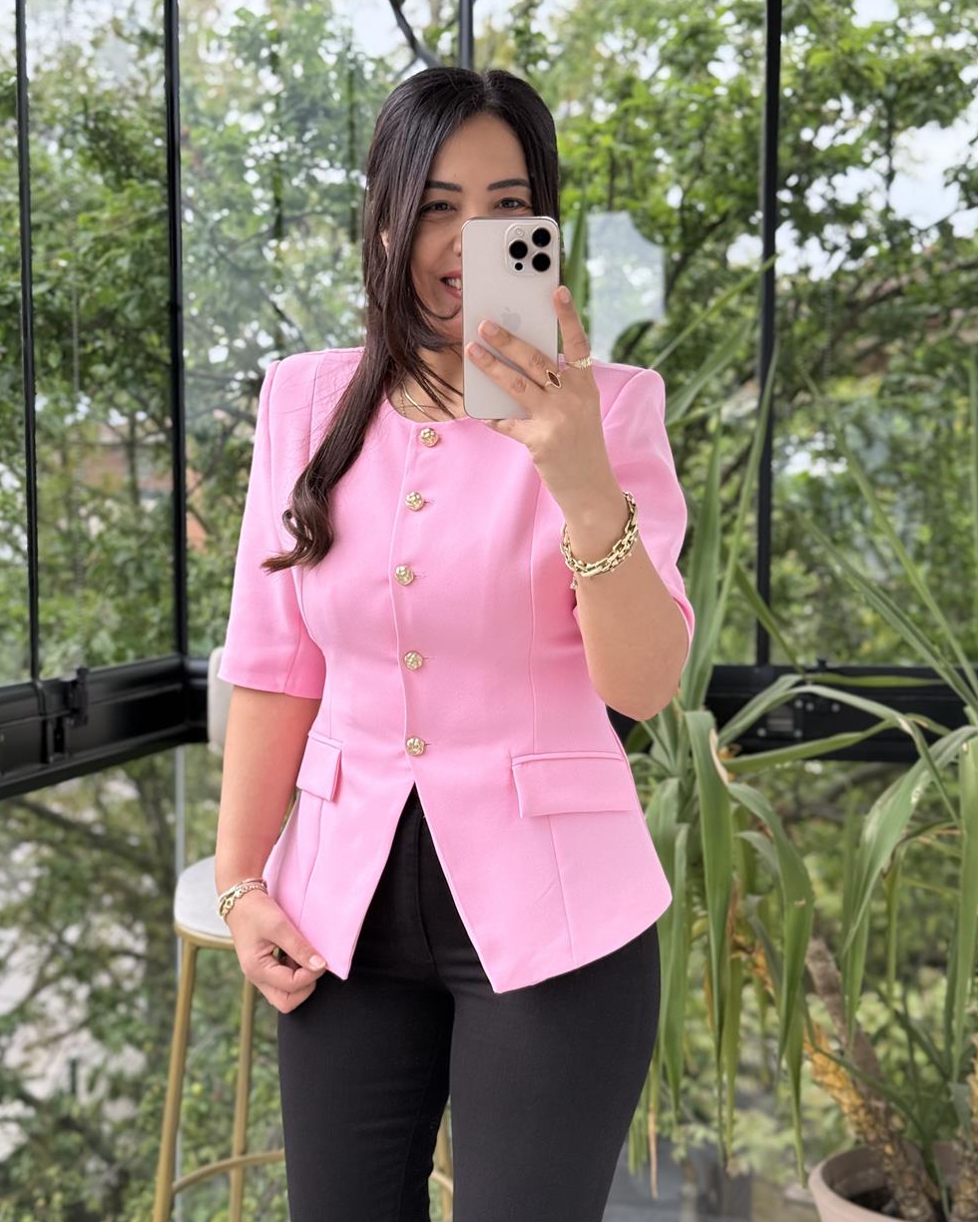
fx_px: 1845
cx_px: 489
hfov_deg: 29.7
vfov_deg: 36.6
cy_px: 637
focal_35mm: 51
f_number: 1.78
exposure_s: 1/394
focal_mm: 6.76
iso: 100
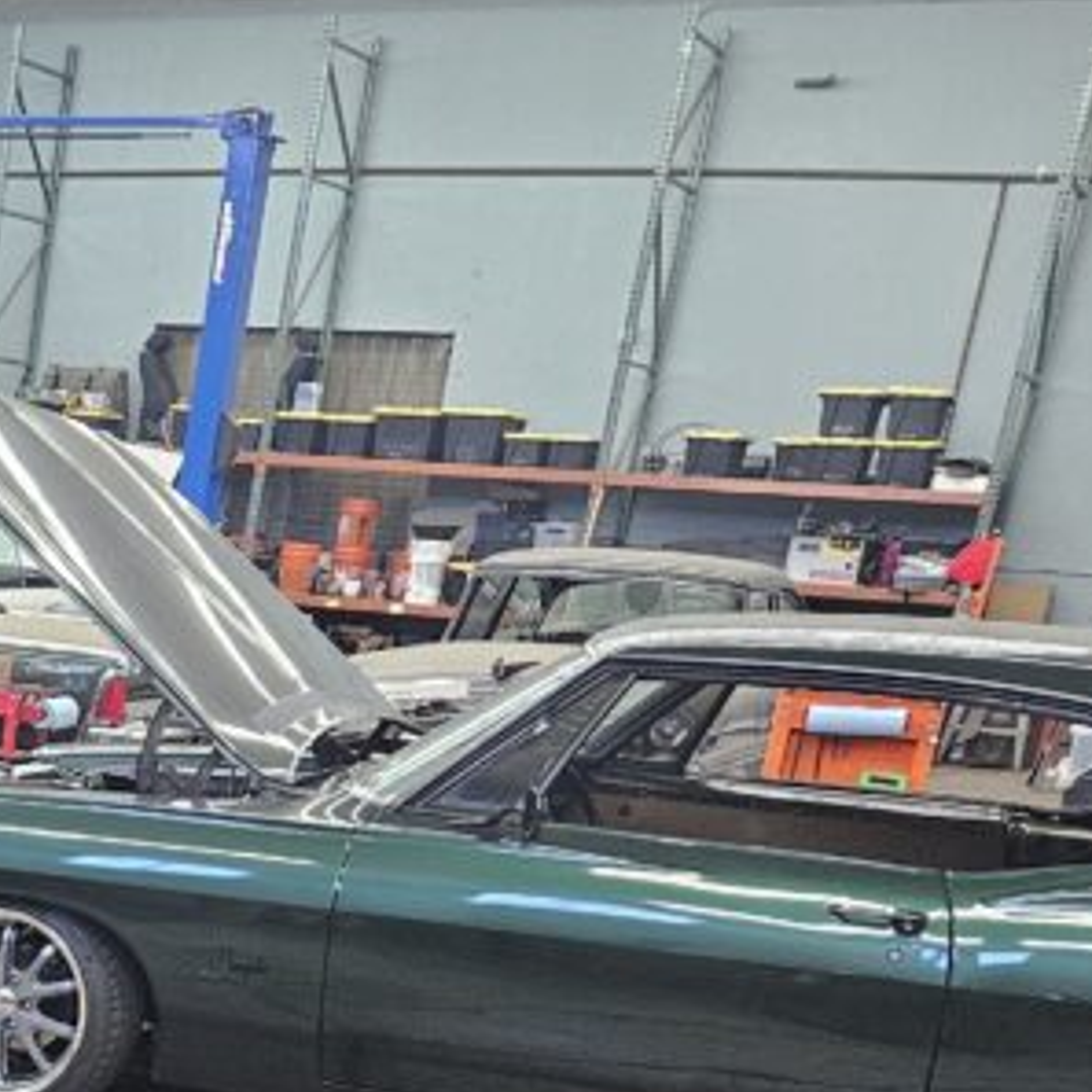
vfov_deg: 22.8
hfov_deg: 21.5
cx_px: -441
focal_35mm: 70
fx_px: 2498
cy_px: 1280
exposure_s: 1/120
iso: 640
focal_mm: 5.4
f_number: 1.8
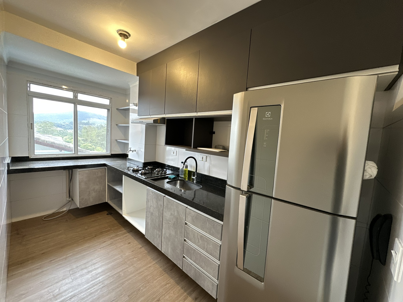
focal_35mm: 14
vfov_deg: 85.7
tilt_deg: -5.2
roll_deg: -4.3
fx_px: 163
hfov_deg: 102.1
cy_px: 151
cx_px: 202
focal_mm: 2.22
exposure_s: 1/60
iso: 250
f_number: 2.2
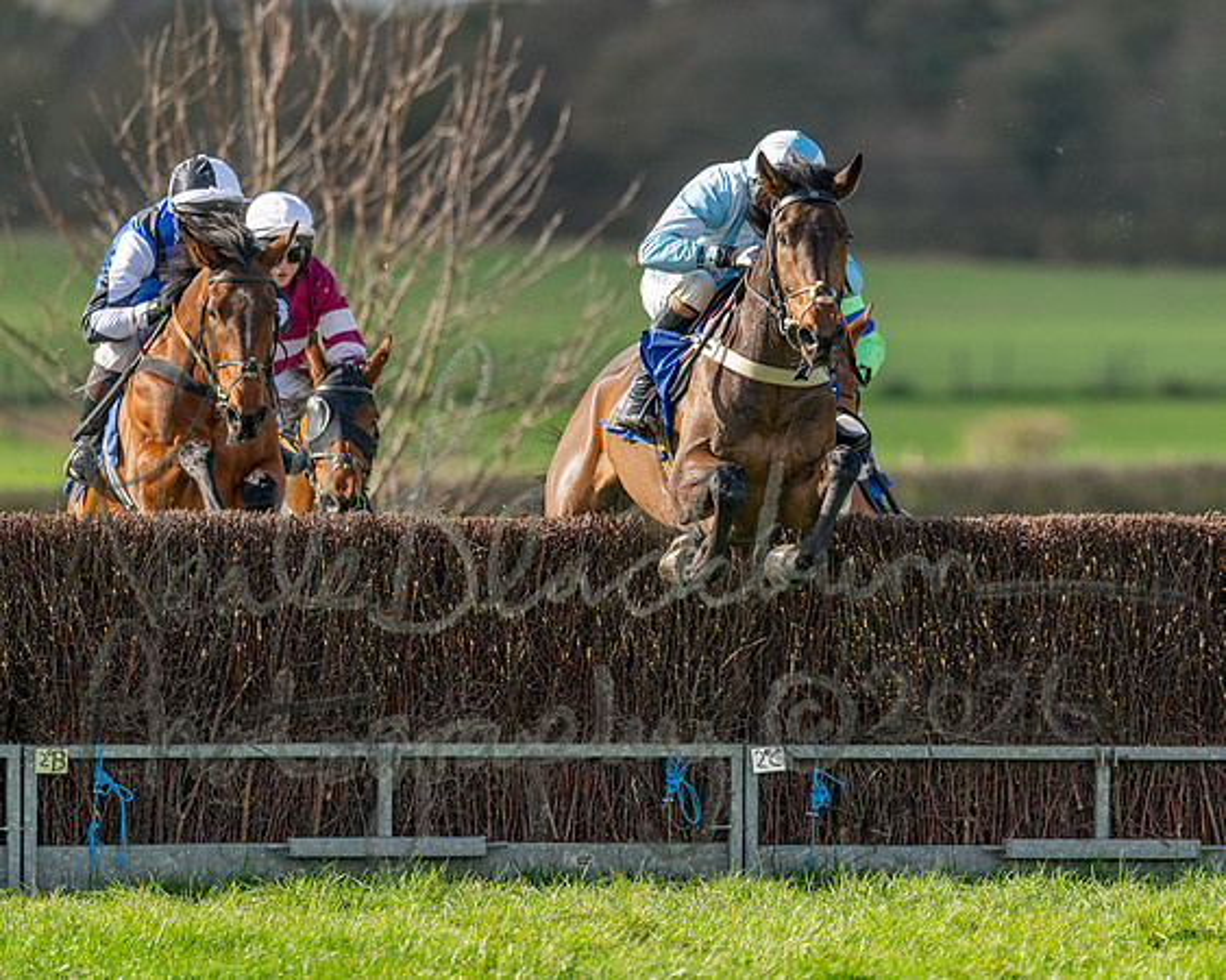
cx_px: 848
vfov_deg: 2.9
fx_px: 19632
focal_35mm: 541
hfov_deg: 3.6
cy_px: 391
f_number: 4.5
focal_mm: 400
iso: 400
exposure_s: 1/1250
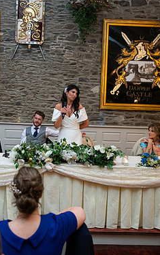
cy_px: 128
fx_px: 307
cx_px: 54
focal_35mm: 44
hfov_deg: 29.0
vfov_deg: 45.3
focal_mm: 28
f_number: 3.5
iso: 800
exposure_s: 1/160
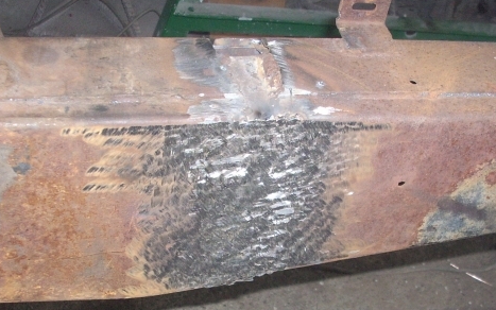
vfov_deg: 20.6
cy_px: 204
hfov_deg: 32.5
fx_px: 852
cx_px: 256
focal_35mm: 63
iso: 200
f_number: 2.8
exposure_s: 1/60
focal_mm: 6.2
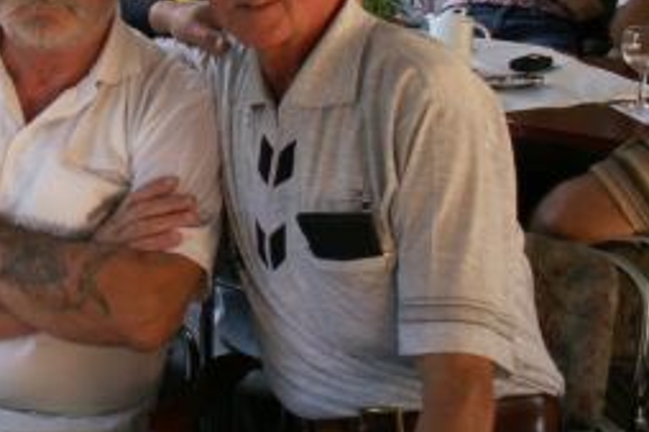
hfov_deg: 23.1
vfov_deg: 15.7
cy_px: 31
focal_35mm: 86
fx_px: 1549
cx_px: 66
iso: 80
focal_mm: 5.86
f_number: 2.8
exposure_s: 1/40
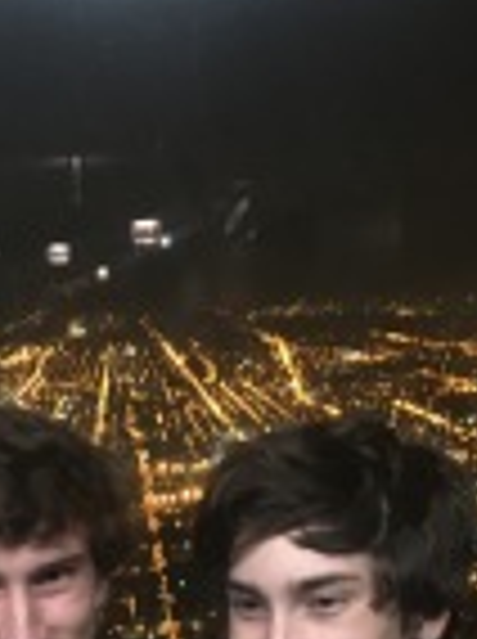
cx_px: 94
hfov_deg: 19.4
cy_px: 756
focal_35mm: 75
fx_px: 1382
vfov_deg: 23.8
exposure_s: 1/15
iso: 400
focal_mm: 4.15
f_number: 2.2
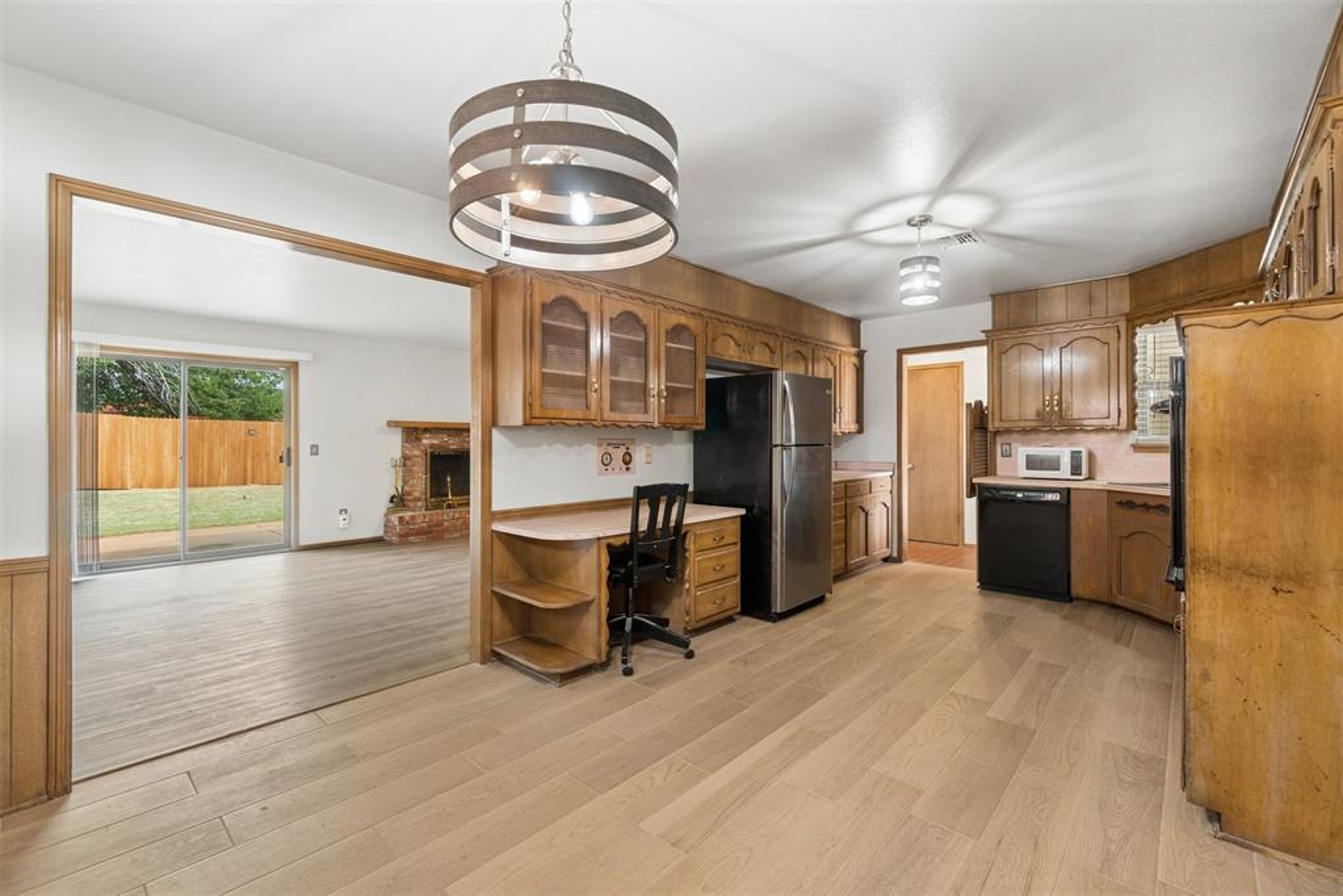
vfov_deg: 77.3
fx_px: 560
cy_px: 448
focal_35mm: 15
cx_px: 672
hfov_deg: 100.4
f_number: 6.3
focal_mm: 10
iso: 200
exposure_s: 1/40
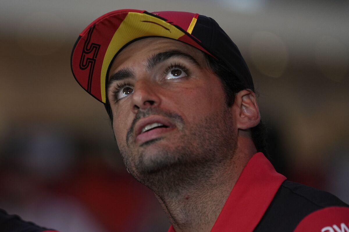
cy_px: 116
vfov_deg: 6.9
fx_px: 1939
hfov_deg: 10.3
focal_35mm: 200
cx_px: 174
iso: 800
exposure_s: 1/200
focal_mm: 200
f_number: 2.8
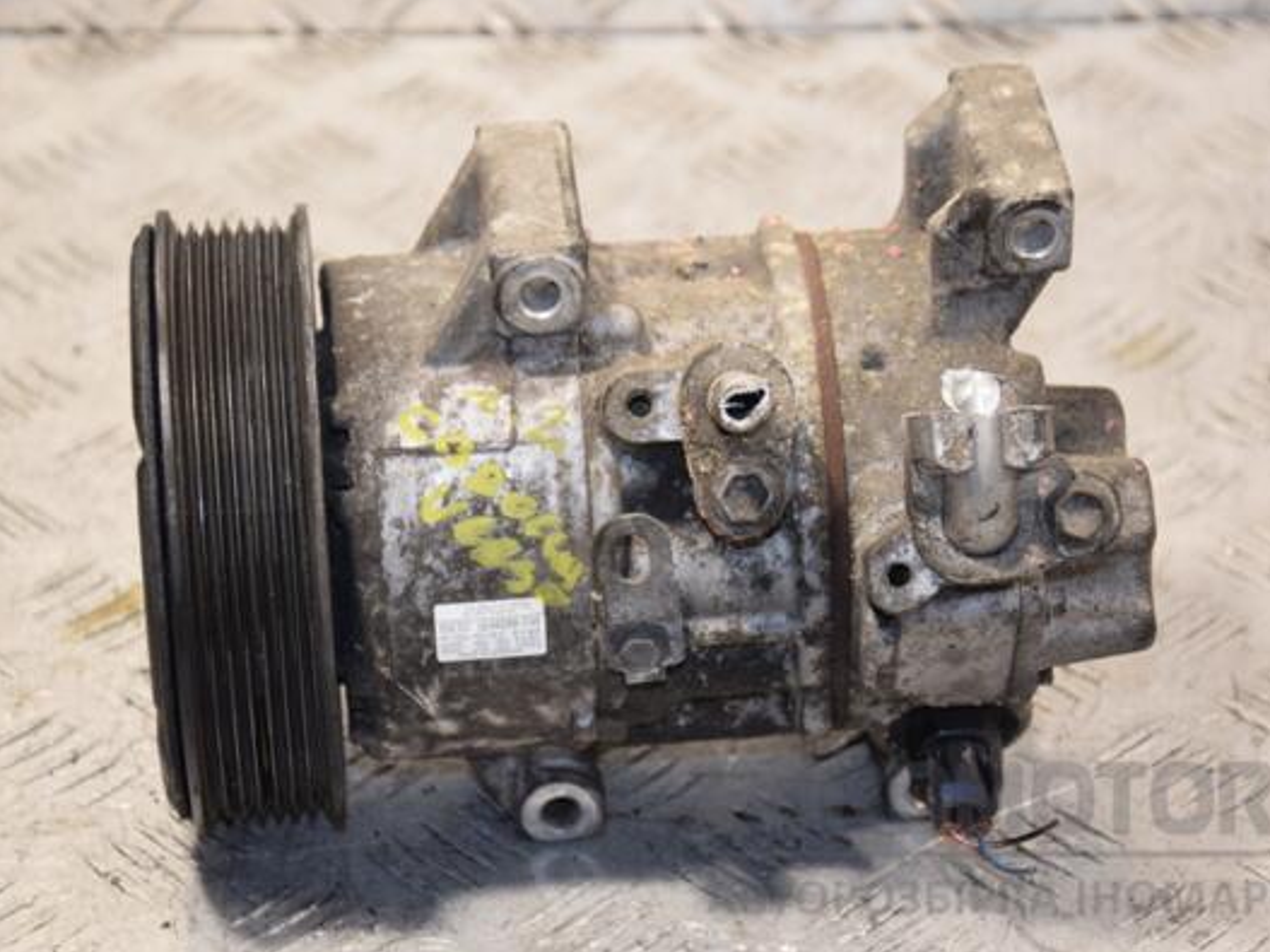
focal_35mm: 140
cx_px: 660
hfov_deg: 14.1
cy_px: 477
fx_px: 5119
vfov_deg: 10.6
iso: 800
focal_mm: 85
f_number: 5.6
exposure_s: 1/100
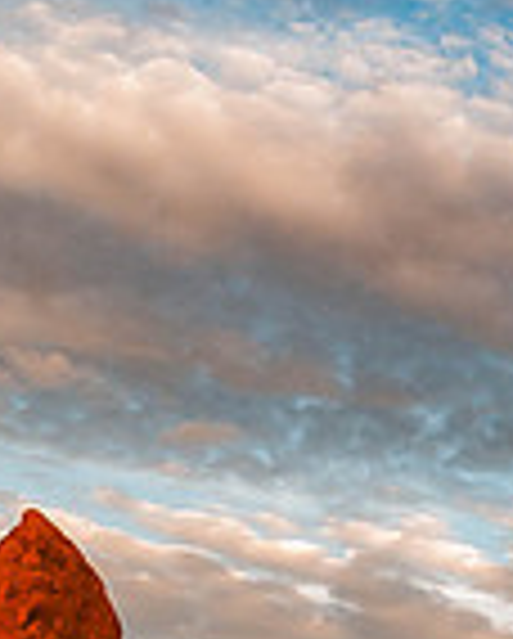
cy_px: 819
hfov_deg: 12.0
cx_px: 937
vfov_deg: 15.5
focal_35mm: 118
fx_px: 2235
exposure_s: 1/5
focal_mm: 17
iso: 100
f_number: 11
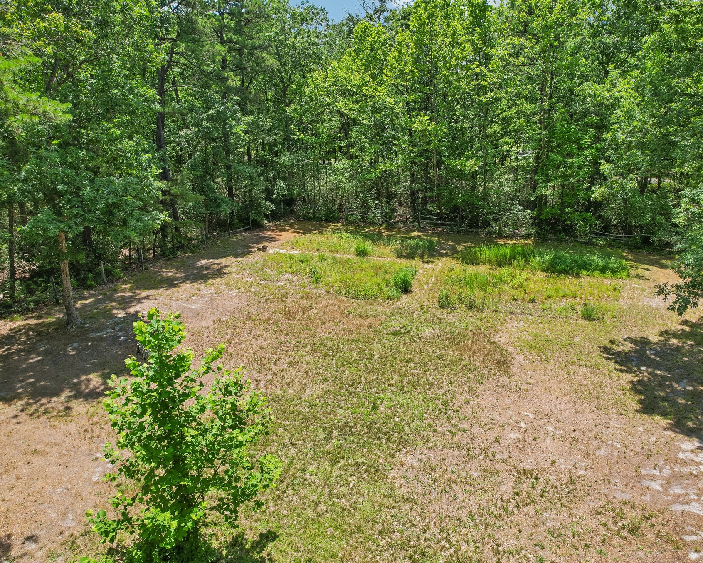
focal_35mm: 25
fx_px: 520
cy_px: 282
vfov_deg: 56.8
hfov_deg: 68.0
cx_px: 373
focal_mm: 8.4
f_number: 2.8
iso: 100
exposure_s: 1/1000
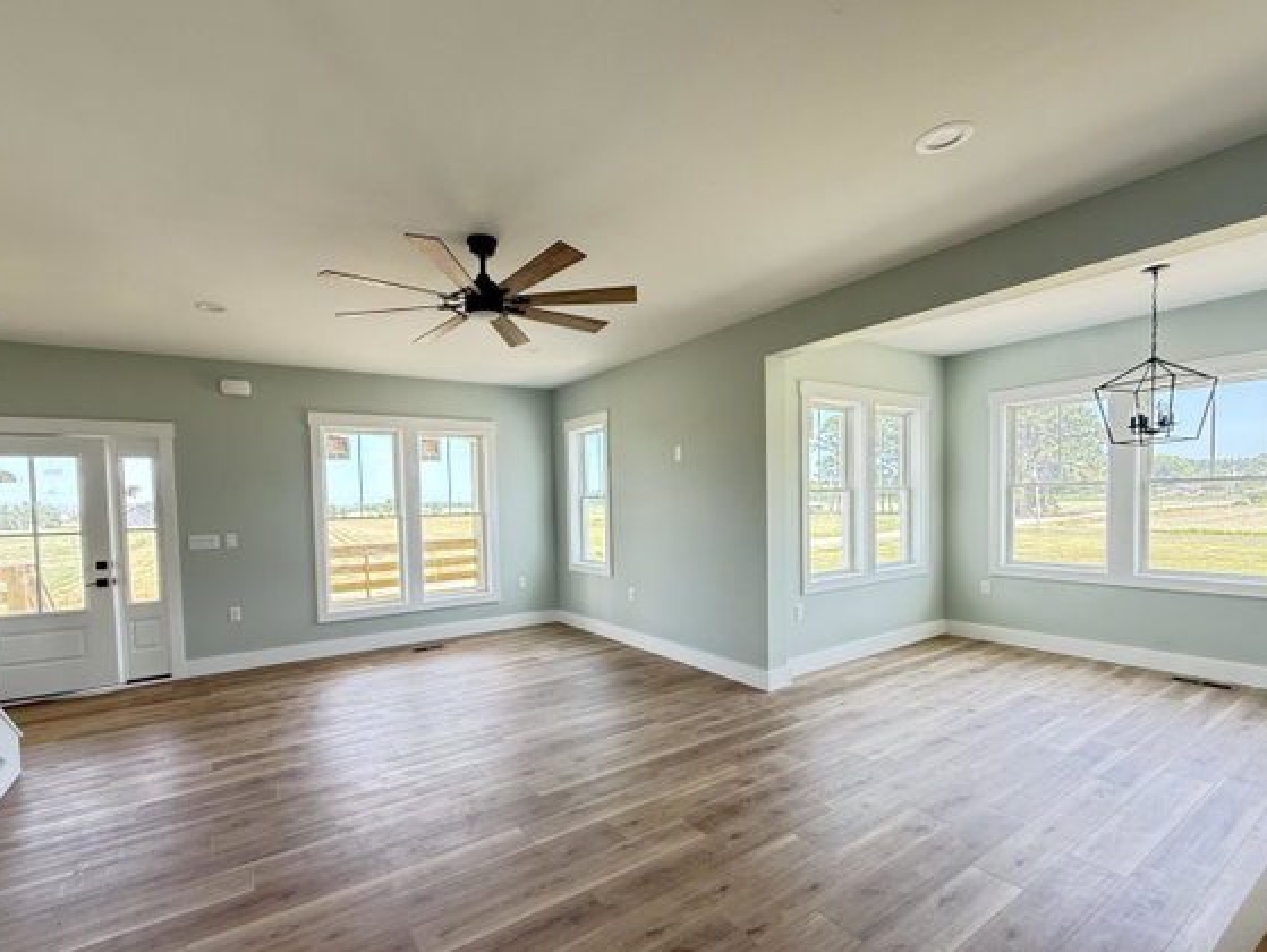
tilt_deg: -1.6
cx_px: 588
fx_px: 586
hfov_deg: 94.3
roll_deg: +1.9
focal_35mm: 16
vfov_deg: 77.9
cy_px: 526
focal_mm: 2.22
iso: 160
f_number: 2.2
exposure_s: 1/99
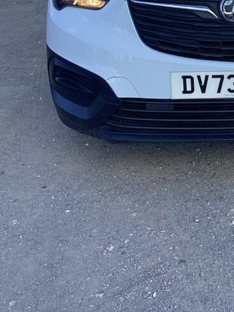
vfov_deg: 27.6
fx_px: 604
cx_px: 233
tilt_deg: -12.2
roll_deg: +0.0
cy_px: 12
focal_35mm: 67
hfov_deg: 21.2
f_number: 2.4
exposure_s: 1/547
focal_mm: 3.3
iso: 25
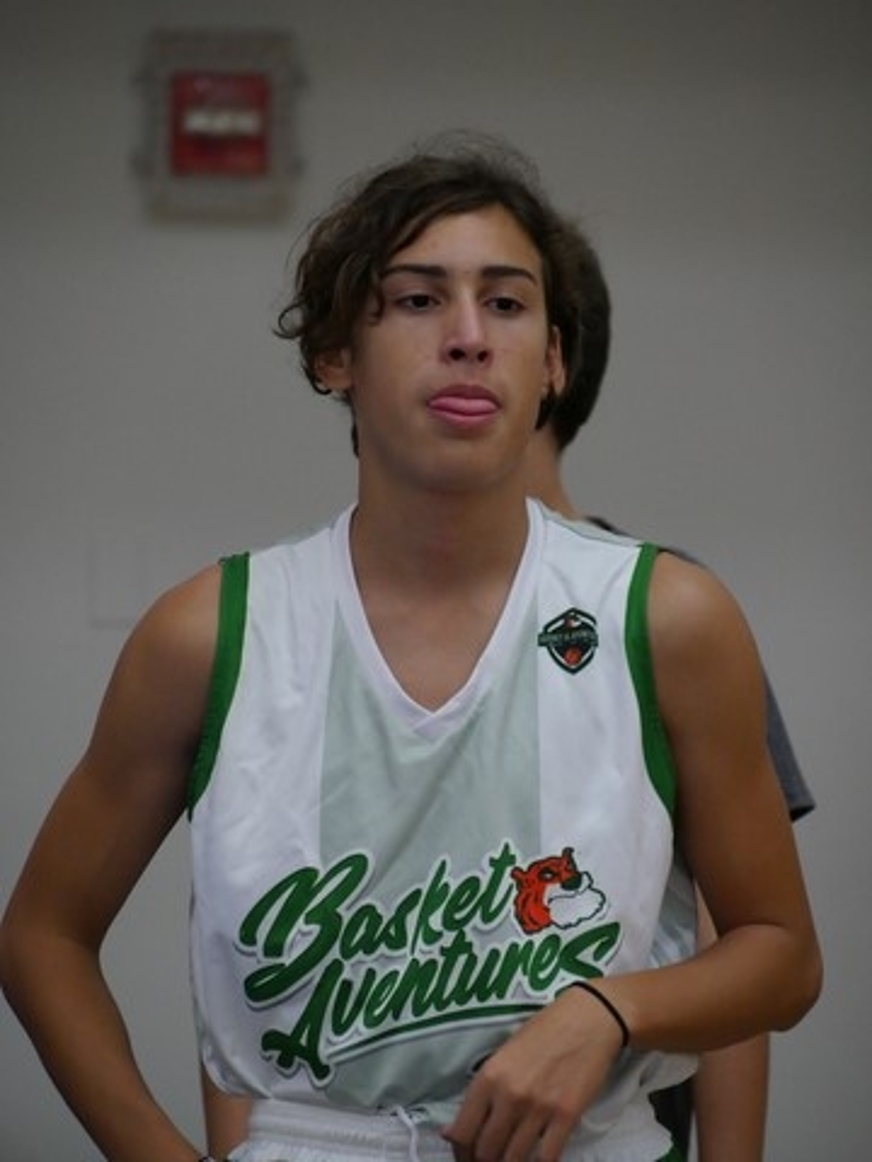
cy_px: 581
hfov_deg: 5.3
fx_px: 9405
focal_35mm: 280
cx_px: 436
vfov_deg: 7.1
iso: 3200
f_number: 5.6
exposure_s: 1/200
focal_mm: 140
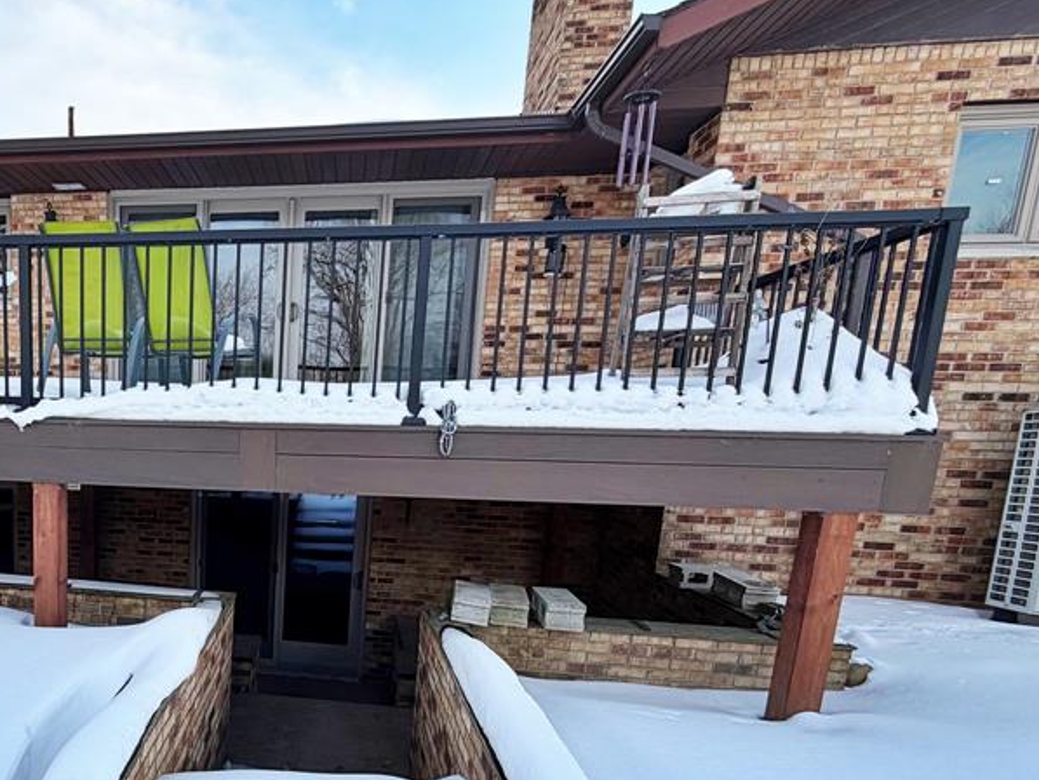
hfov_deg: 65.1
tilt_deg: -9.7
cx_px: 205
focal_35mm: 24
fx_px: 721
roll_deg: -1.6
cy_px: 545
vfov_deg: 55.2
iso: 40
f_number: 2.2
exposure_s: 1/770
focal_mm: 2.22
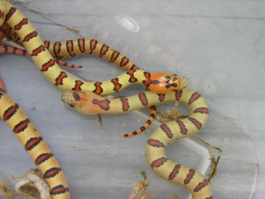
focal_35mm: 66
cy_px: 100
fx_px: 505
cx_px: 132
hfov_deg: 29.4
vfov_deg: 22.3
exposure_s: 1/114
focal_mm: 16.8
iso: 50
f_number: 4.1
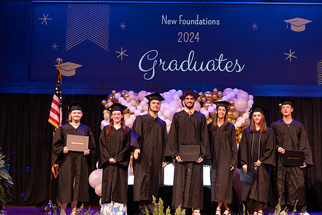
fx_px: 394
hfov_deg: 44.3
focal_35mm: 44
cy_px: 118
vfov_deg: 30.5
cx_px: 191
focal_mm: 35
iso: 1600
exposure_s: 1/200
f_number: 4
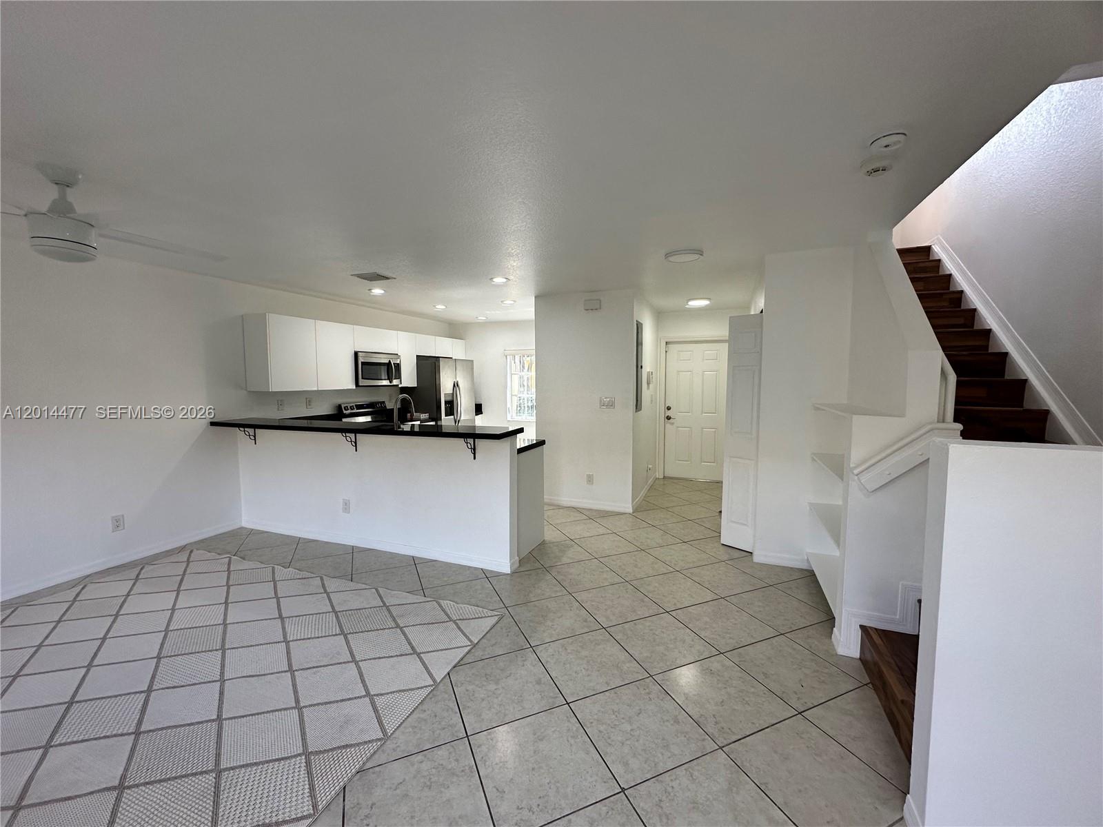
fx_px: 446
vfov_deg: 85.7
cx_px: 552
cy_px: 414
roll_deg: -0.3
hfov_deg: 102.1
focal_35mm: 14
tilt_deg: -3.9
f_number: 2.2
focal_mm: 2.22
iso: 100
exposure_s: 1/120
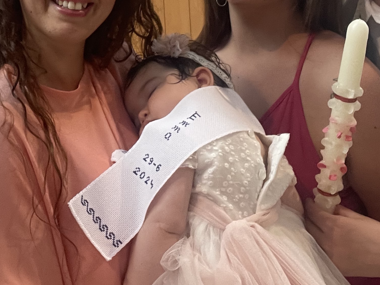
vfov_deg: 22.2
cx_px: 47
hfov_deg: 30.0
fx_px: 681
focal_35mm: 62
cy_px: -39
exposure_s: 1/50
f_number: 2.2
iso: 200
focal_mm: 2.71
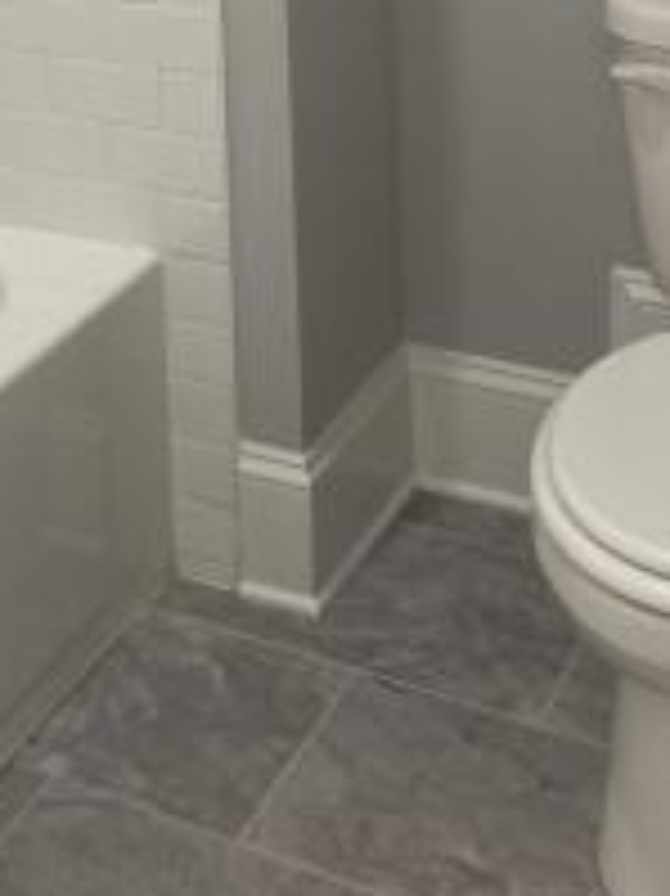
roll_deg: +2.7
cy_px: -218
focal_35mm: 75
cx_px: 13
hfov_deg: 19.1
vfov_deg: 23.5
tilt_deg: -9.0
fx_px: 1938
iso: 50
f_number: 1.8
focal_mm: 3.99
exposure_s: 1/60
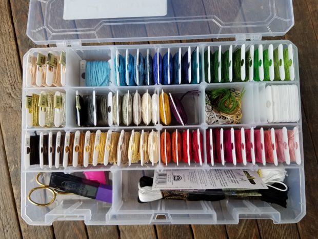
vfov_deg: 53.1
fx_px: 239
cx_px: 159
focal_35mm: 26
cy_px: 120
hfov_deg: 67.3
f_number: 1.7
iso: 40
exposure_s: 1/186
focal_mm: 4.2
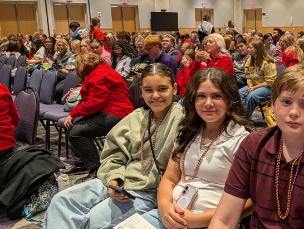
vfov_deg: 32.2
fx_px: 395
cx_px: 252
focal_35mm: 45
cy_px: 106
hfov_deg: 40.0
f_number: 1.7
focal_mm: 4.53
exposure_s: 1/120
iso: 222
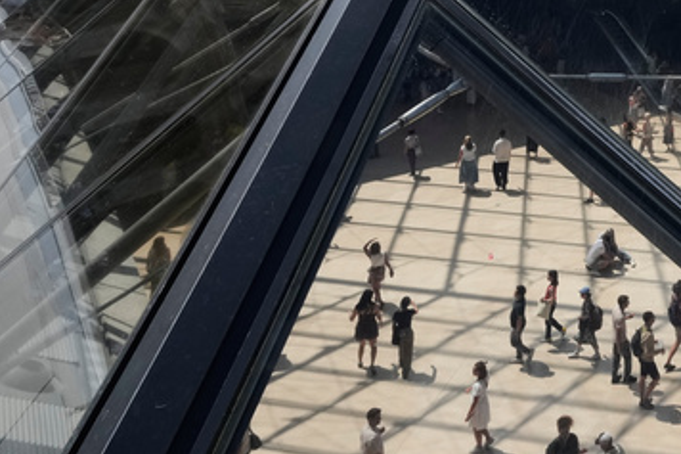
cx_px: 819
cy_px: -103
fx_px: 870
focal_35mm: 46
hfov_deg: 34.3
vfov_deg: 25.8
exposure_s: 1/640
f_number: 14
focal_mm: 16
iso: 800
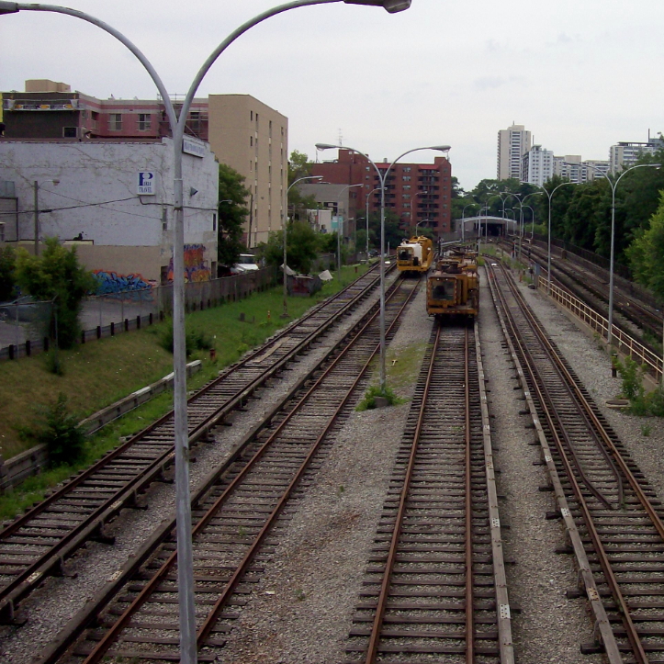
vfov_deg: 36.1
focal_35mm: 47
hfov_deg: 35.4
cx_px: 485
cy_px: 327
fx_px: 1020
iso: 80
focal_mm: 6
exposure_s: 1/834
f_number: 4.8
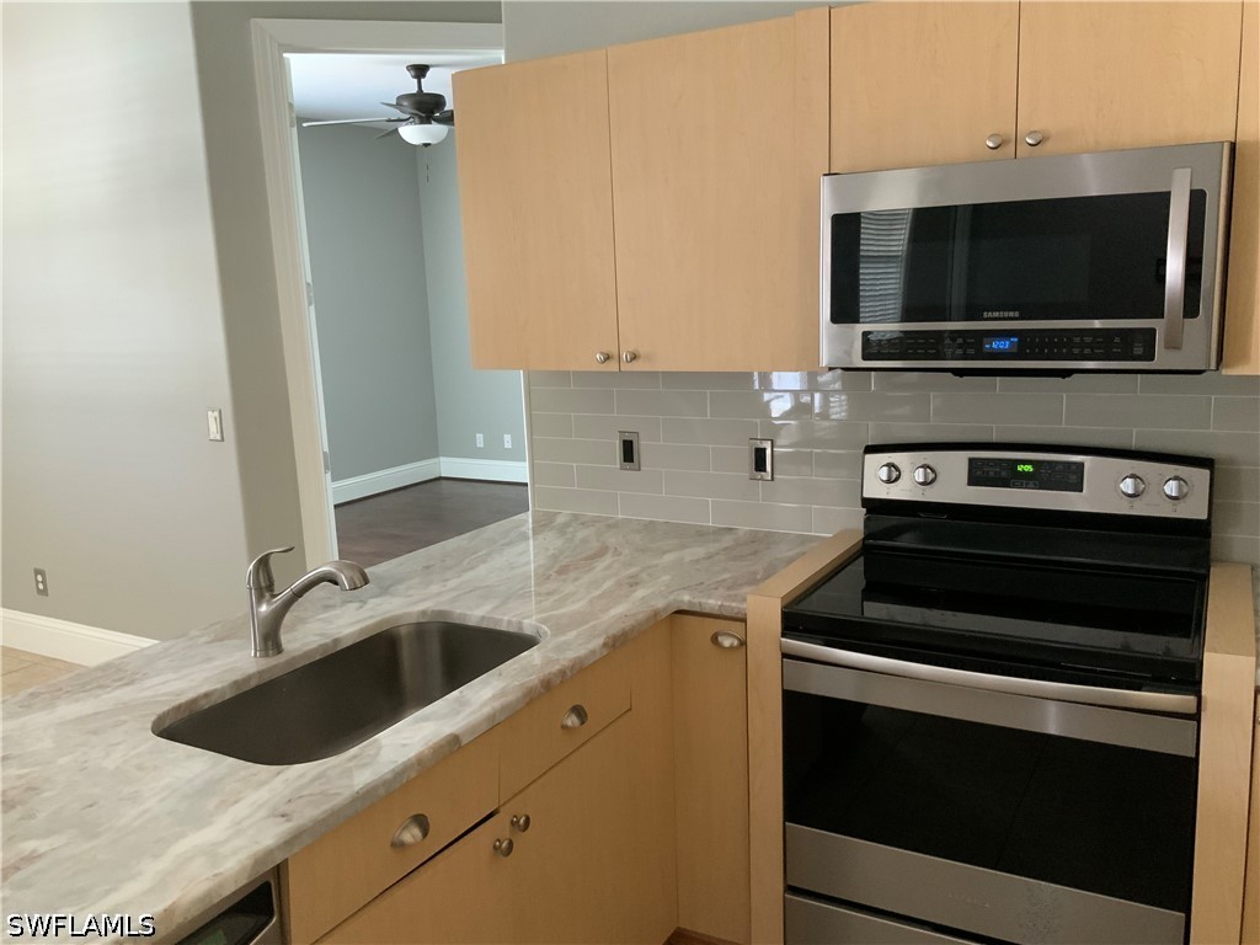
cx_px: 630
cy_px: 472
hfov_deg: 61.7
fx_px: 1056
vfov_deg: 48.2
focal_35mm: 29
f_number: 1.8
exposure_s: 1/40
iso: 250
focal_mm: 3
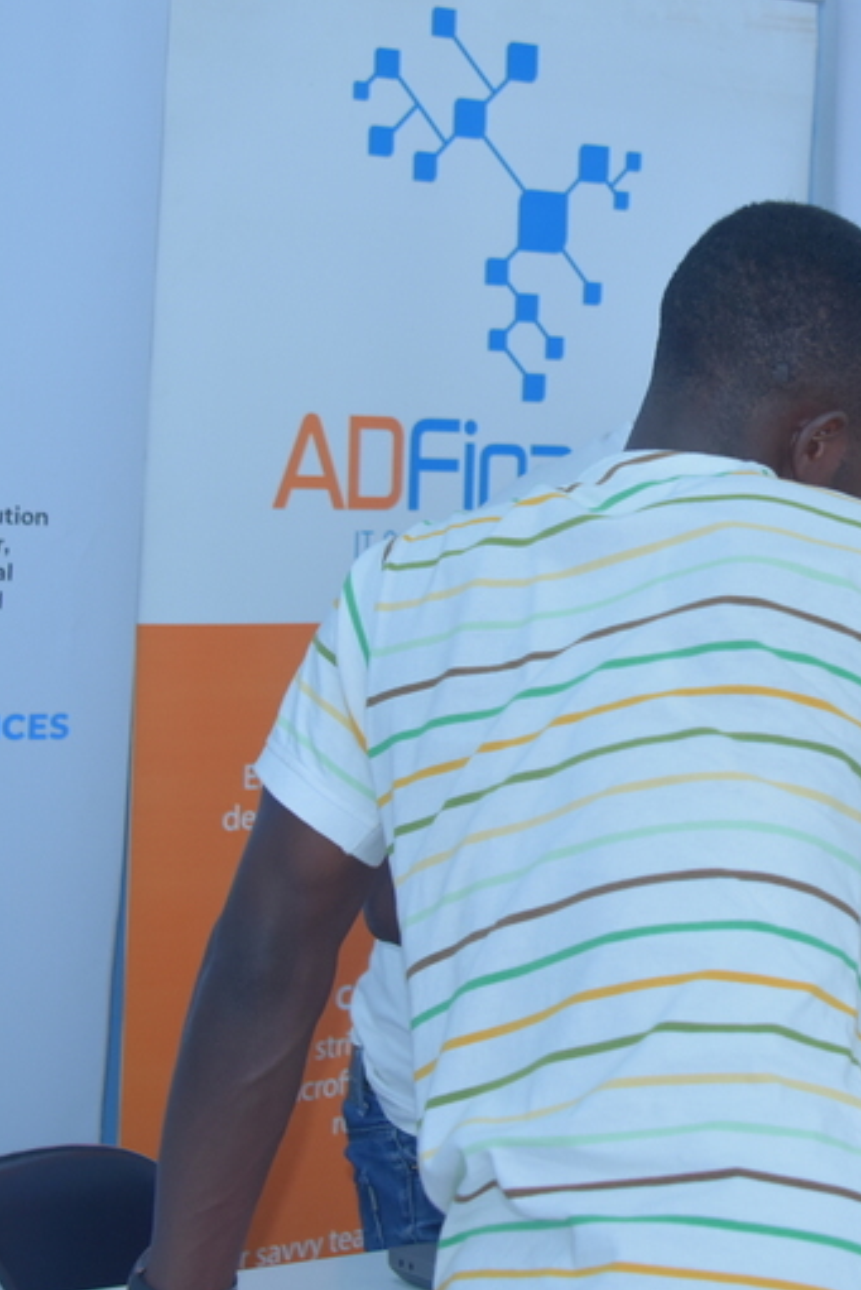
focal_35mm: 94
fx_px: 3370
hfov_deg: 14.2
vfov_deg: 21.7
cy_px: 563
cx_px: 939
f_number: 5
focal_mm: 48
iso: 1000
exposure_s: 1/250
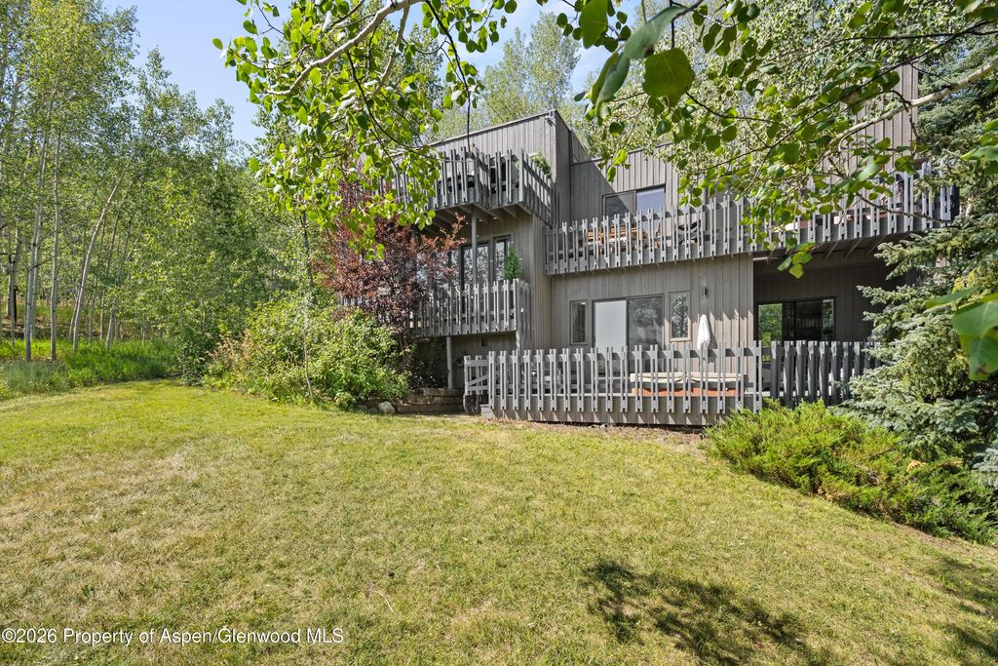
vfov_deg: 70.5
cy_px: 333
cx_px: 499
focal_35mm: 17
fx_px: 471
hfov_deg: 93.3
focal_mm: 17
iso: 250
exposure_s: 1/100
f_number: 7.1
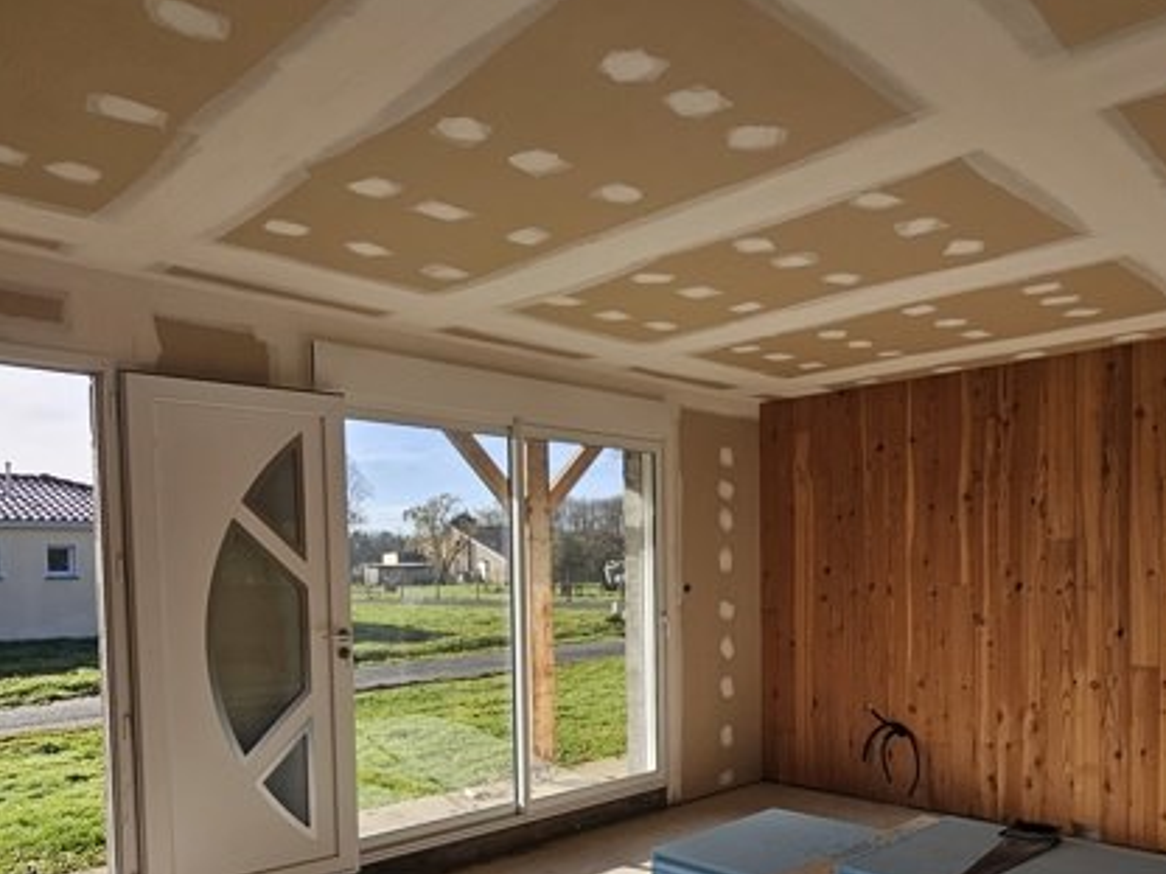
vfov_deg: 53.2
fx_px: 842
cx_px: 670
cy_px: 616
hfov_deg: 69.0
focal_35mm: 25
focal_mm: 2.2
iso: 50
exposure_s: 1/814
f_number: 2.2
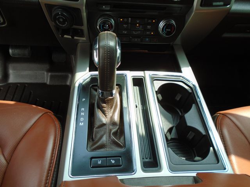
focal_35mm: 26
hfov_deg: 67.3
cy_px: 94
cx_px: 125
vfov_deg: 53.1
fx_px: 188
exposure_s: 1/125
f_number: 3.2
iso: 100
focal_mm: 4.6
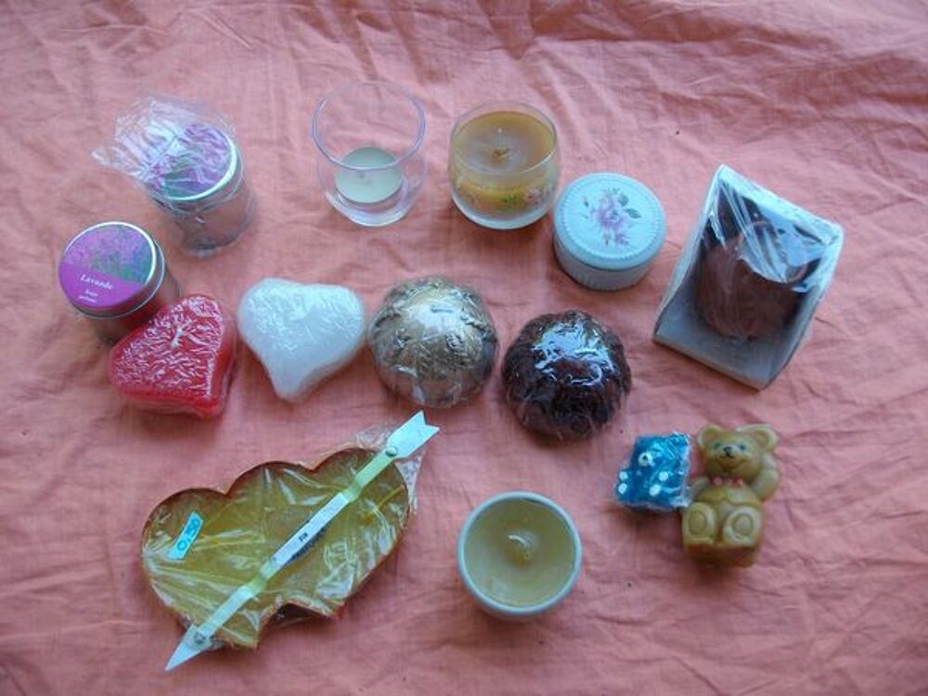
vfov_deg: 44.2
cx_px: 464
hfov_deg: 56.8
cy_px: 348
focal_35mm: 32
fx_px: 858
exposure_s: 1/42.2
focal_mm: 5.7
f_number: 2.9
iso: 80
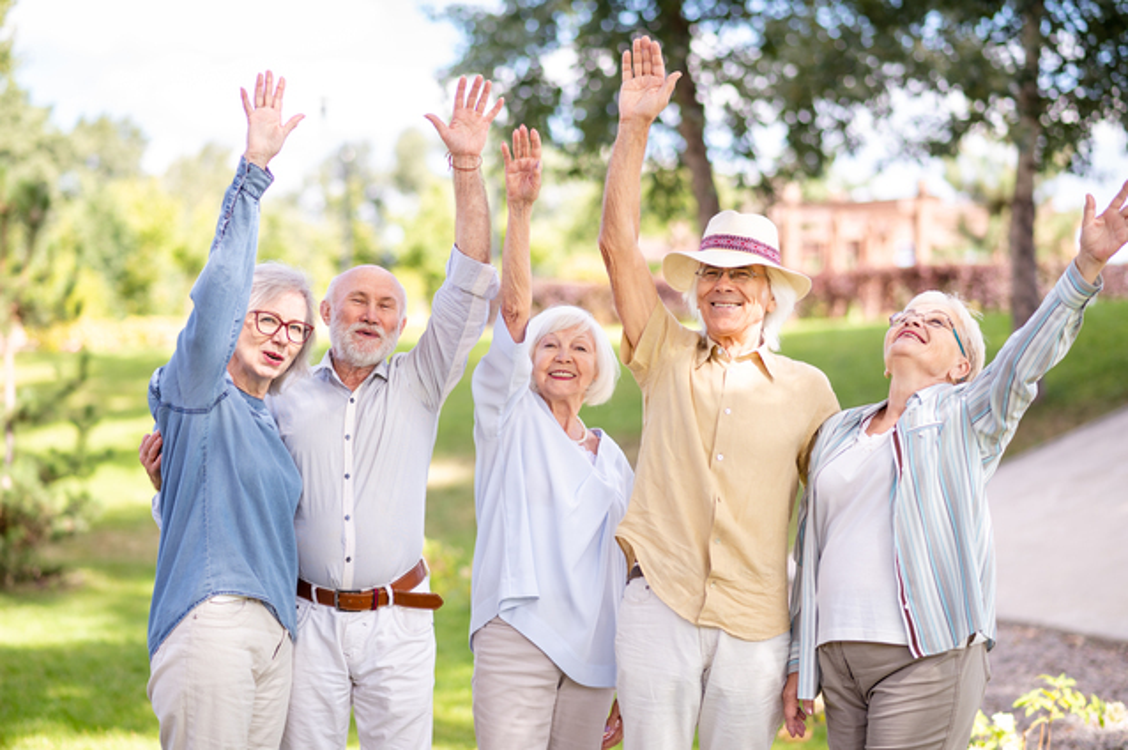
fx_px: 2661
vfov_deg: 16.0
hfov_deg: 23.9
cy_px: 375
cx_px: 564
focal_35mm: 85
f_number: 2.2
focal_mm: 85
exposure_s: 1/800
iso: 160
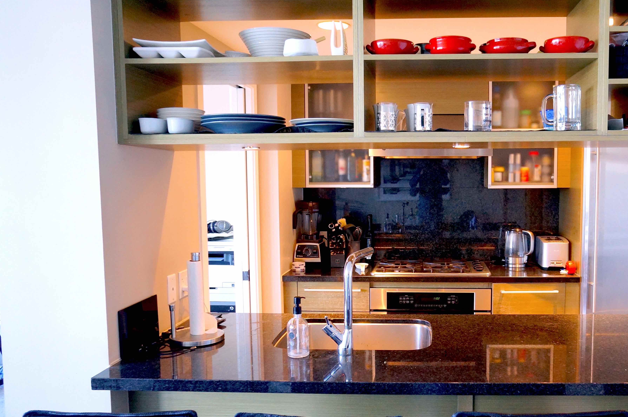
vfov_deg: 39.8
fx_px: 575
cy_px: 237
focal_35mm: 33
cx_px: 406
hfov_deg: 56.3
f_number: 4
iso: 800
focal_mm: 16
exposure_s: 1/100
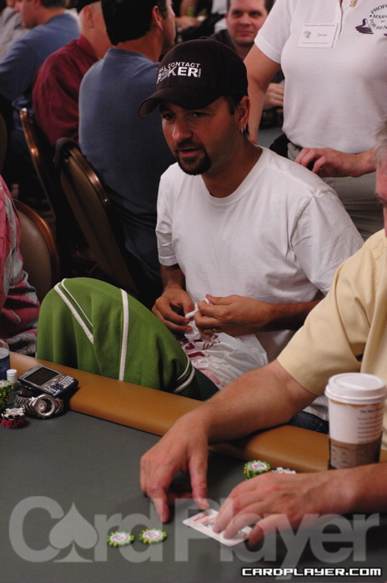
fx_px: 1213
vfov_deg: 27.0
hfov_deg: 18.1
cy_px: 292
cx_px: 194
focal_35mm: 75
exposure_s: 1/80
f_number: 4.5
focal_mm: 50
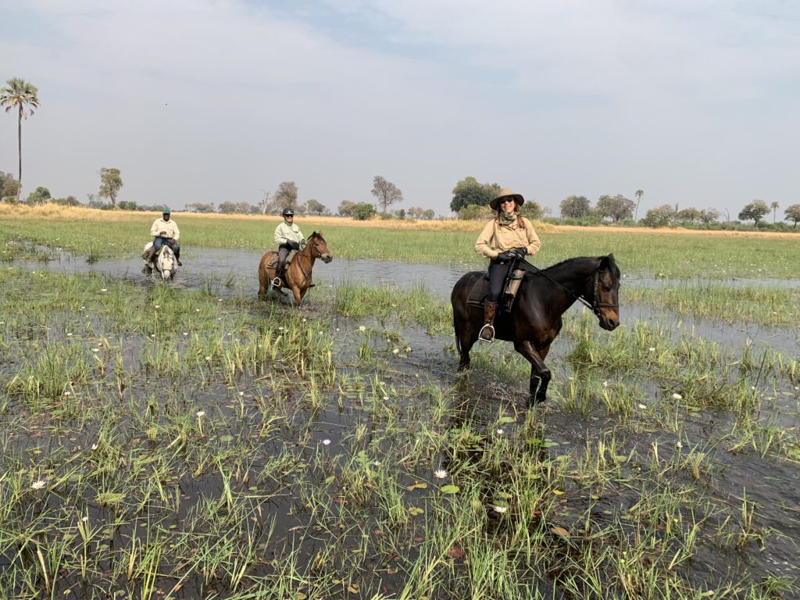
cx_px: 400
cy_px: 300
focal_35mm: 26
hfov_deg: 67.3
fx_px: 601
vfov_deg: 53.1
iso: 25
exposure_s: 1/1845
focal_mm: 4.25
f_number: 1.8
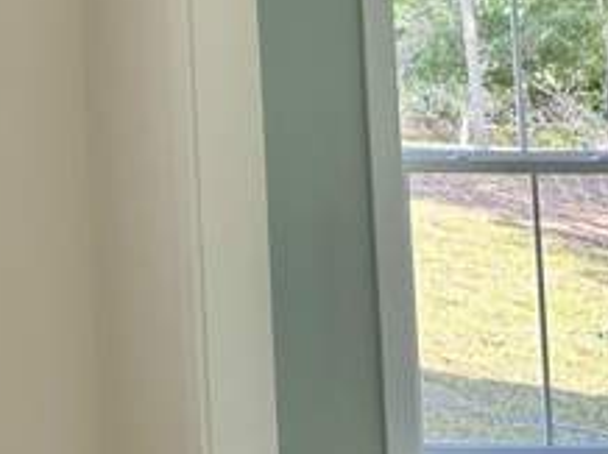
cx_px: -491
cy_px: -124
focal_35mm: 88
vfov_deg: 16.0
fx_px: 1544
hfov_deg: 17.8
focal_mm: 6.86
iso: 100
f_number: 1.78
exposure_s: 1/163
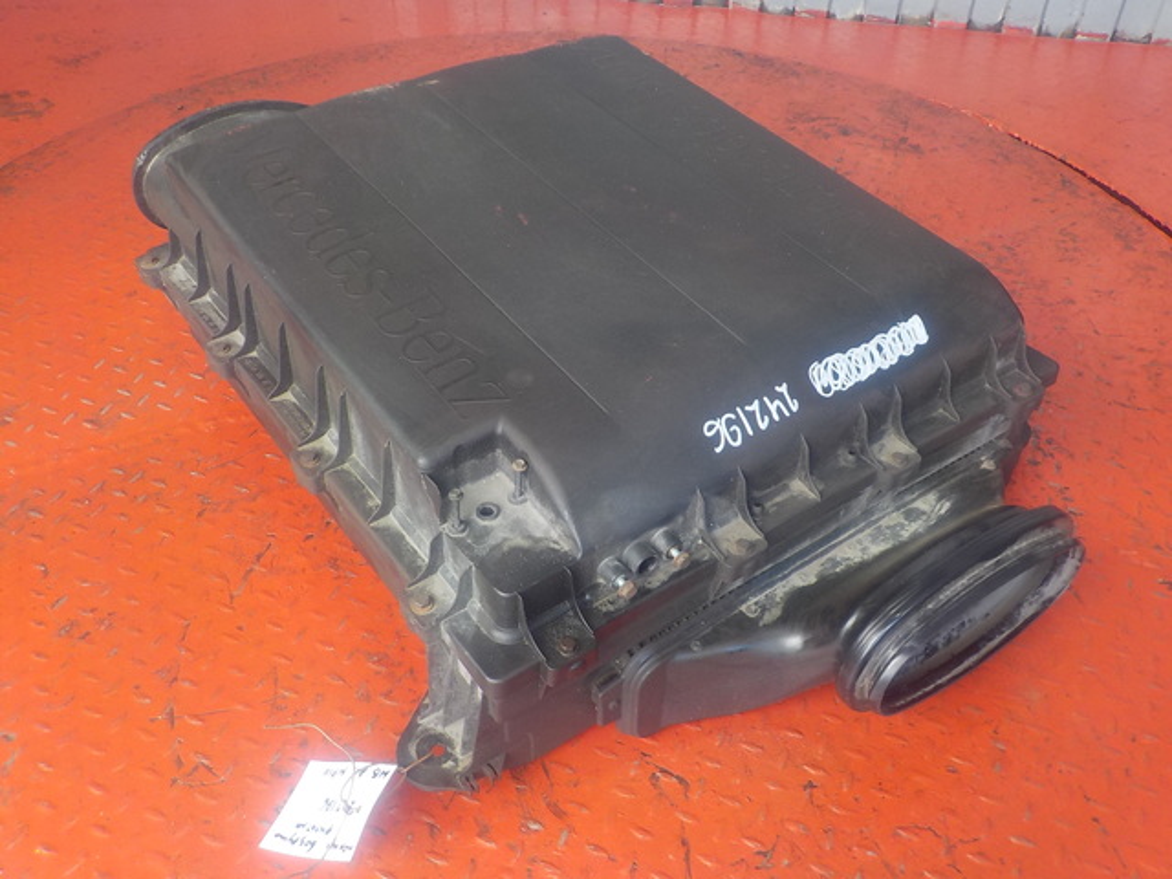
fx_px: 1016
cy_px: 440
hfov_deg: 60.0
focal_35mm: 30
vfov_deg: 46.8
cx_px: 586
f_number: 3.3
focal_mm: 4.1
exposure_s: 1/40
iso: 125
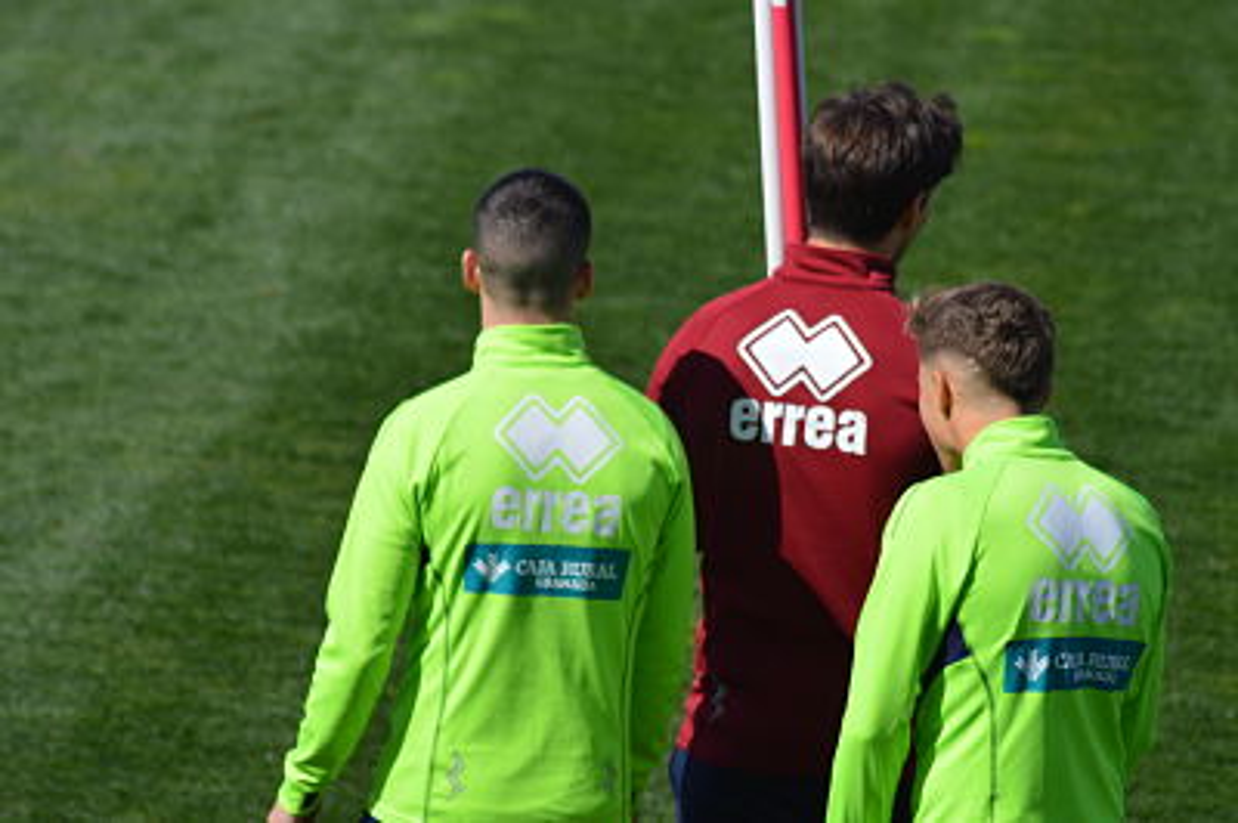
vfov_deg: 5.4
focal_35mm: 255
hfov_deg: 8.1
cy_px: 412
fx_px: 8762
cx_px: 619
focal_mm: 170
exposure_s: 1/2000
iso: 280
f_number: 5.6
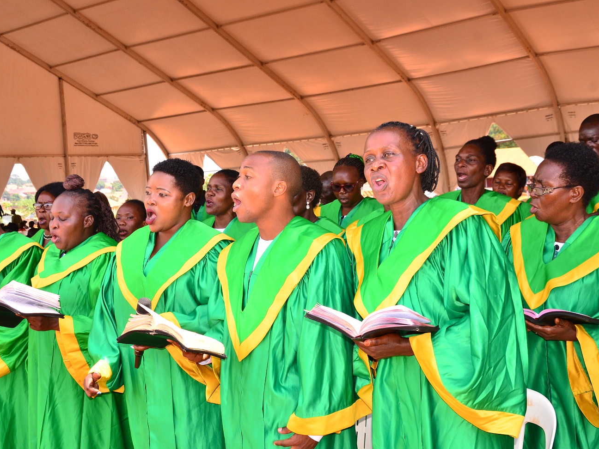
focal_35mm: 46
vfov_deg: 31.5
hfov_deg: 41.2
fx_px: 796
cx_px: 263
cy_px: 226
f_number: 9
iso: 500
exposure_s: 1/250
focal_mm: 28
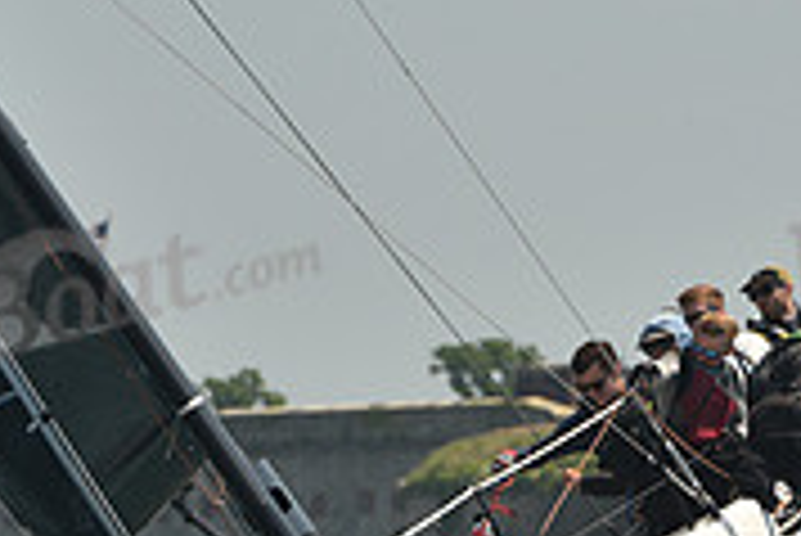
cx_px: 558
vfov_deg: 2.1
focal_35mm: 650
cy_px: 493
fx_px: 14474
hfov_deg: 3.2
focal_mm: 200
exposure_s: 1/640
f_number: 6.3
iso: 250
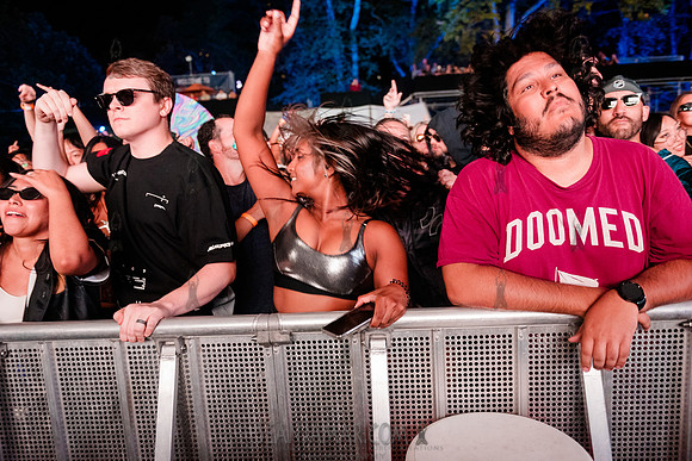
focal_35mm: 27
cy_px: 230
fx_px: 519
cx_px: 346
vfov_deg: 48.0
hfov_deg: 67.4
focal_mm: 27
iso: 6400
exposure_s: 1/125
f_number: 2.8
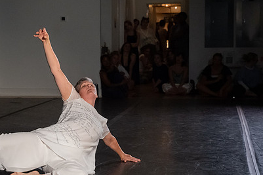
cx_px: 65
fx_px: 657
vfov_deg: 15.2
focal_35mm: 90
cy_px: 103
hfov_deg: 22.4
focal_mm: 59
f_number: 4.5
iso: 6400
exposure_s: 1/500
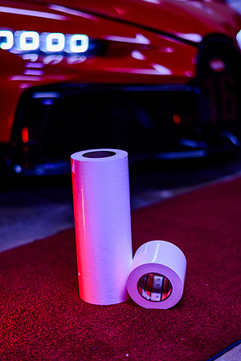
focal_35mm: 58
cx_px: 120
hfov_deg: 23.4
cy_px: 180
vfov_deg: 34.5
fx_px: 582
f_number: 1.4
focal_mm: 58
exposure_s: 1/125
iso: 400
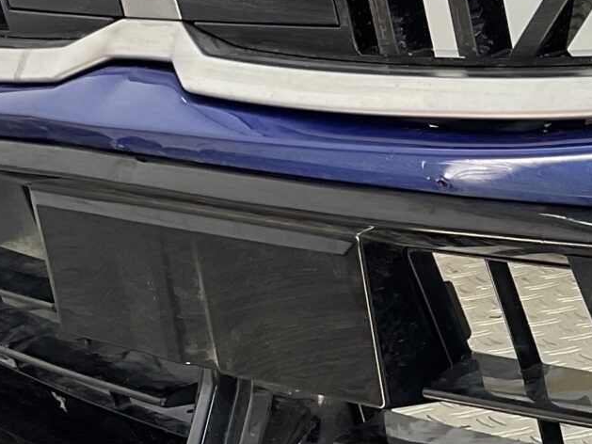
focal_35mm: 118
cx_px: 792
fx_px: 2018
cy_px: 242
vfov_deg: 12.6
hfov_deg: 15.8
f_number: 1.8
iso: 32
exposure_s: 1/100
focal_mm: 3
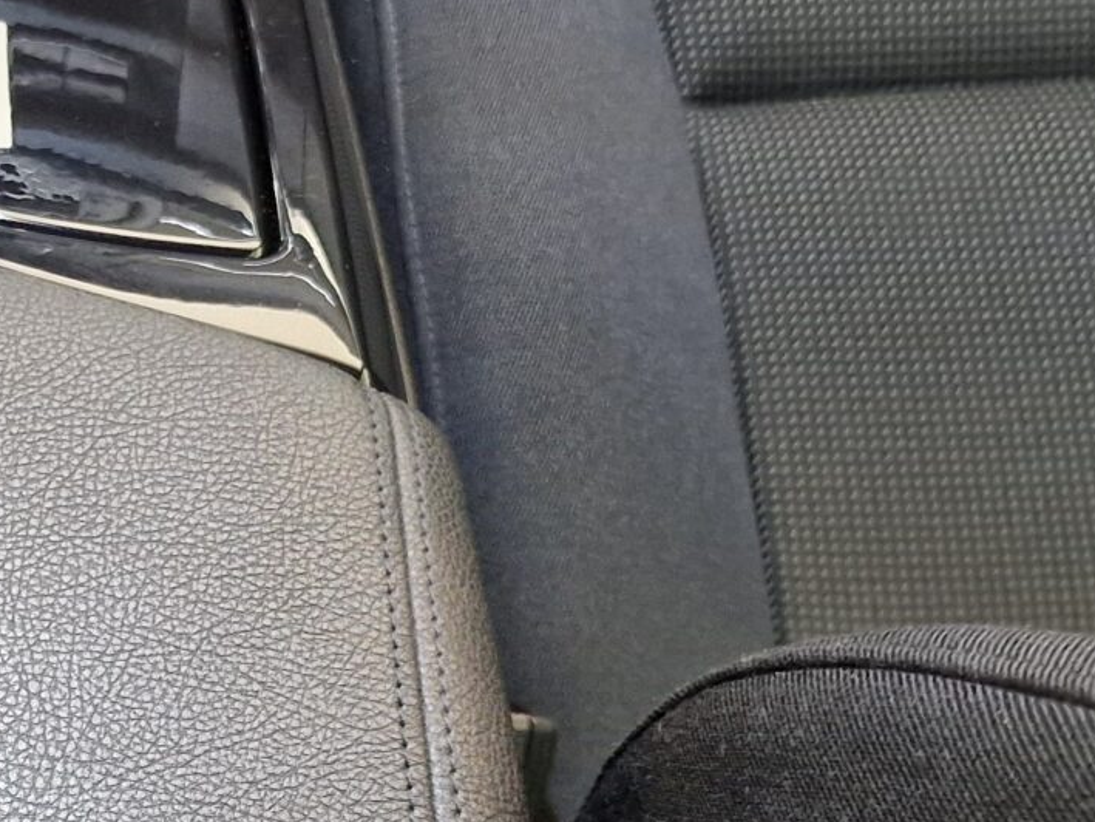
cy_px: 828
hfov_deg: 21.8
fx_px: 2626
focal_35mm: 83
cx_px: -216
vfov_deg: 17.4
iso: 500
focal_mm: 6.4
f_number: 1.8
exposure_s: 1/20
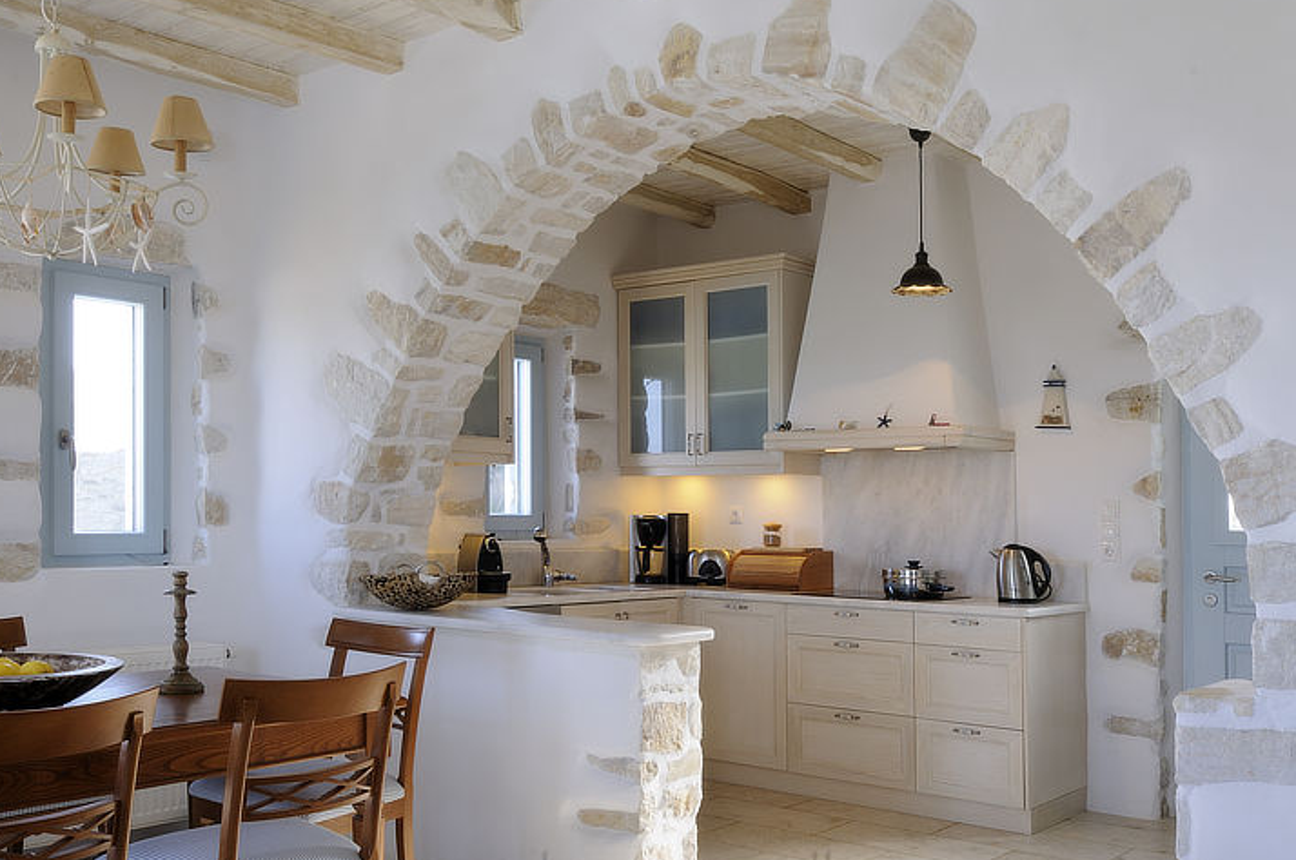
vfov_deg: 35.8
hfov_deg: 51.9
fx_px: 1330
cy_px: 469
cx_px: 614
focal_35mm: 37
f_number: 18
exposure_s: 1/2
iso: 200
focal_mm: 22
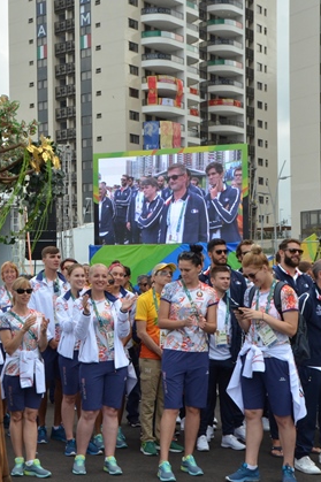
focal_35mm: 64
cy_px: 243
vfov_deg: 31.4
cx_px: 1
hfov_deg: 20.6
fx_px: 857
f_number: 11
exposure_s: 1/500
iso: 1000
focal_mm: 28
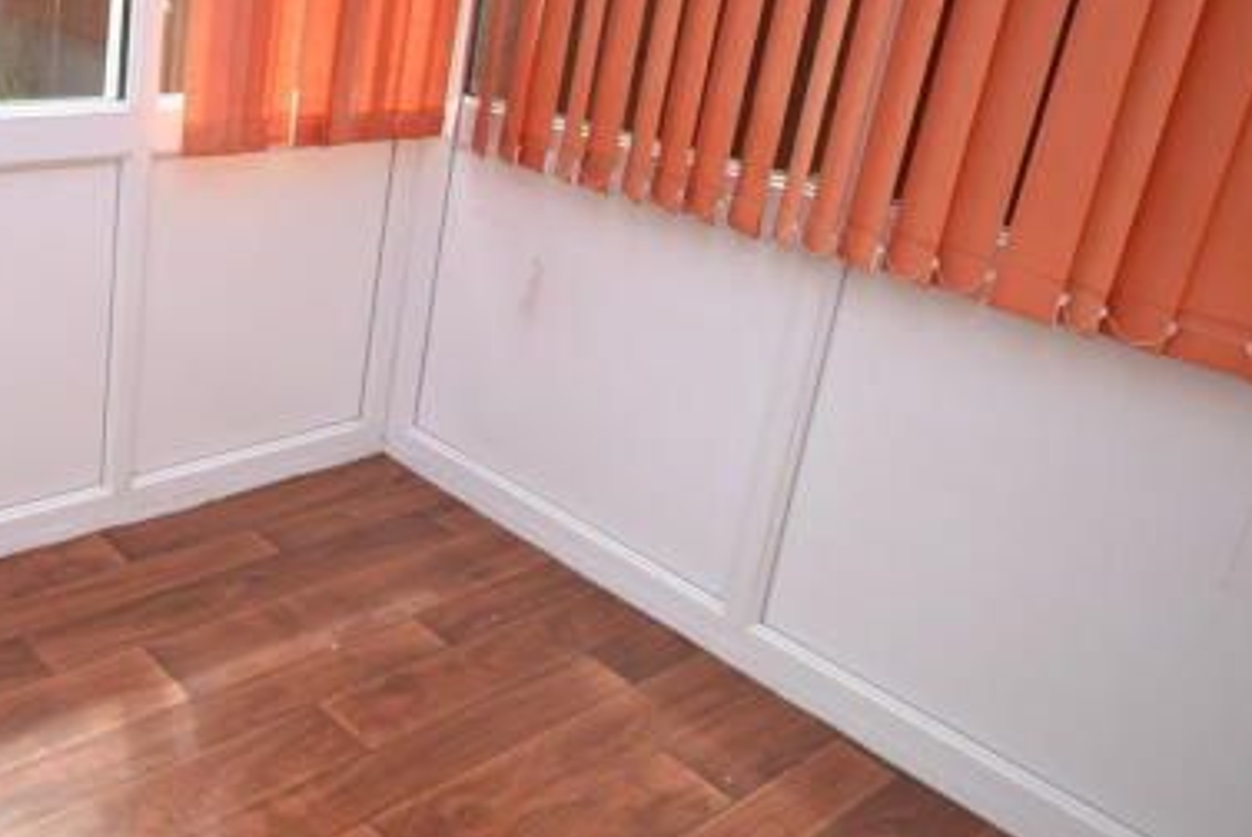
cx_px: 198
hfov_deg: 51.3
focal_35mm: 34
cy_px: 234
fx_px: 1179
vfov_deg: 38.3
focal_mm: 13
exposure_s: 1/125
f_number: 5.6
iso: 160
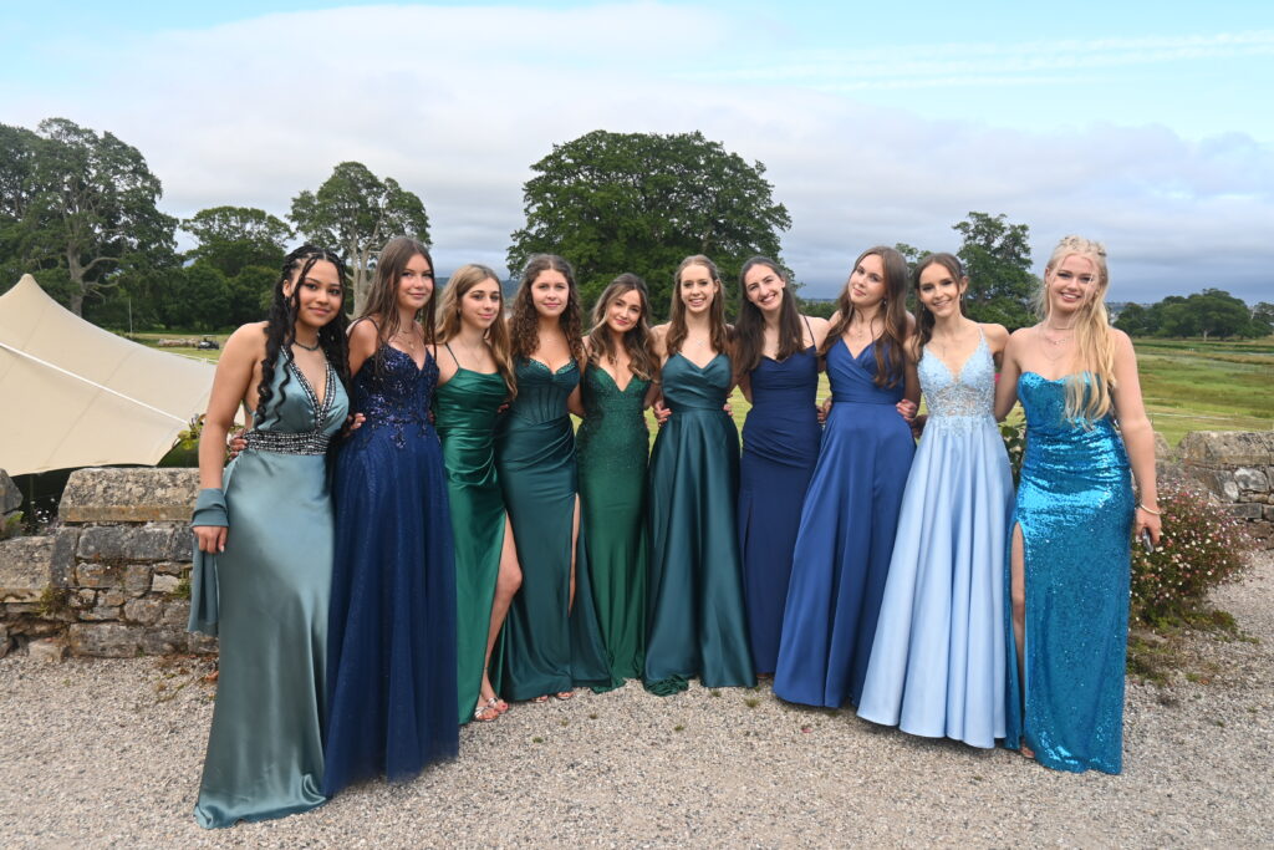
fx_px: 929
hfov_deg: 68.9
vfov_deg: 49.2
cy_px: 425
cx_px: 637
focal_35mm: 26
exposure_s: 1/250
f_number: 5
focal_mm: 17.5
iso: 200
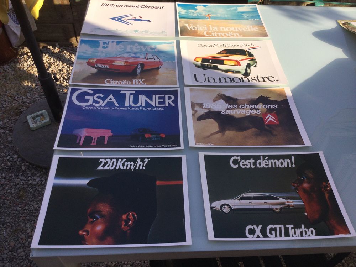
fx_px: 319
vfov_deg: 45.4
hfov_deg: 58.4
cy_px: 134
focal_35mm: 31
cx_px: 178
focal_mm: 3.3
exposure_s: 1/405
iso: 25
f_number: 2.4
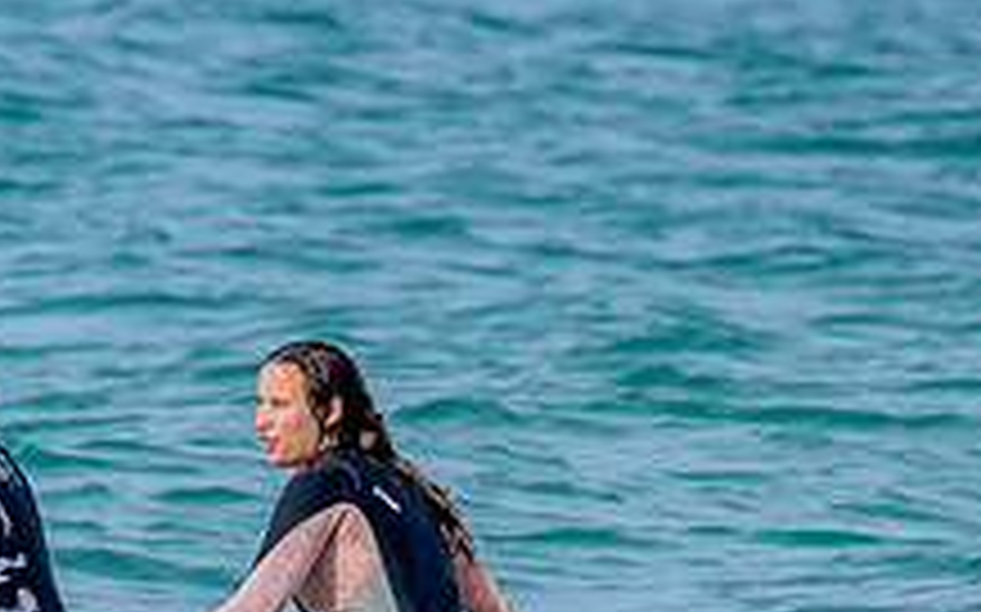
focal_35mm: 2991
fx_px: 79924
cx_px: -144
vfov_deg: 0.4
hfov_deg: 0.7
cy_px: 580
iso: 250
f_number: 6.3
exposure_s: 1/2000
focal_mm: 800
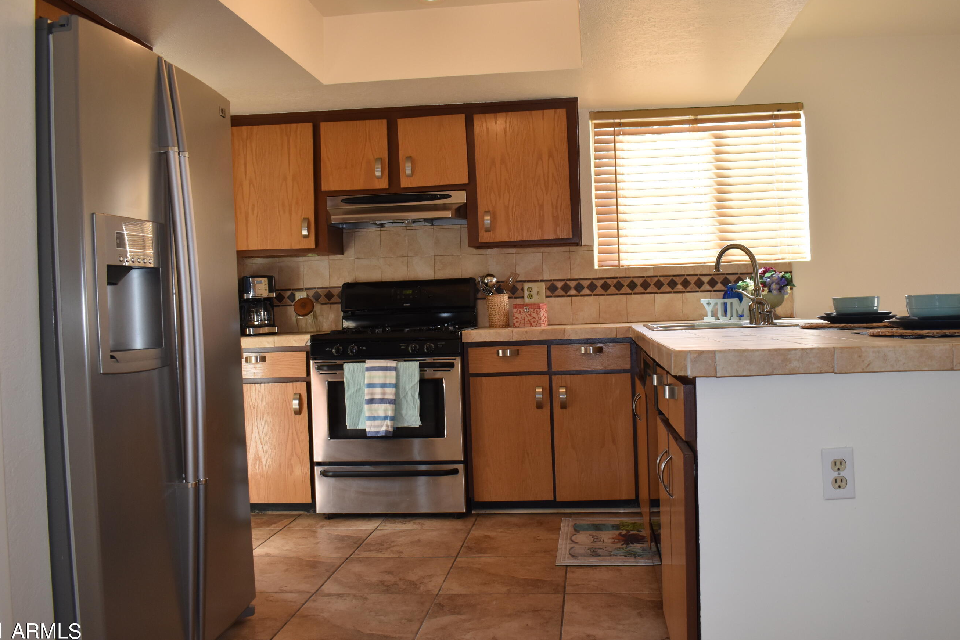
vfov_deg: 42.3
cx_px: 509
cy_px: 298
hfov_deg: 60.2
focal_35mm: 31
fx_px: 827
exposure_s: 1/200
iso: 560
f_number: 5
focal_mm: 18
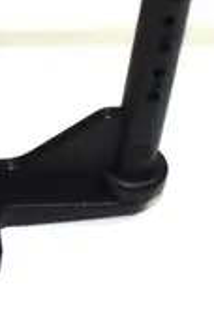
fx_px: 1690
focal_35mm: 190
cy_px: 64
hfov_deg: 7.1
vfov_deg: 10.8
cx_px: -152
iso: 100
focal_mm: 27
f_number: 10
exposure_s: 1/40
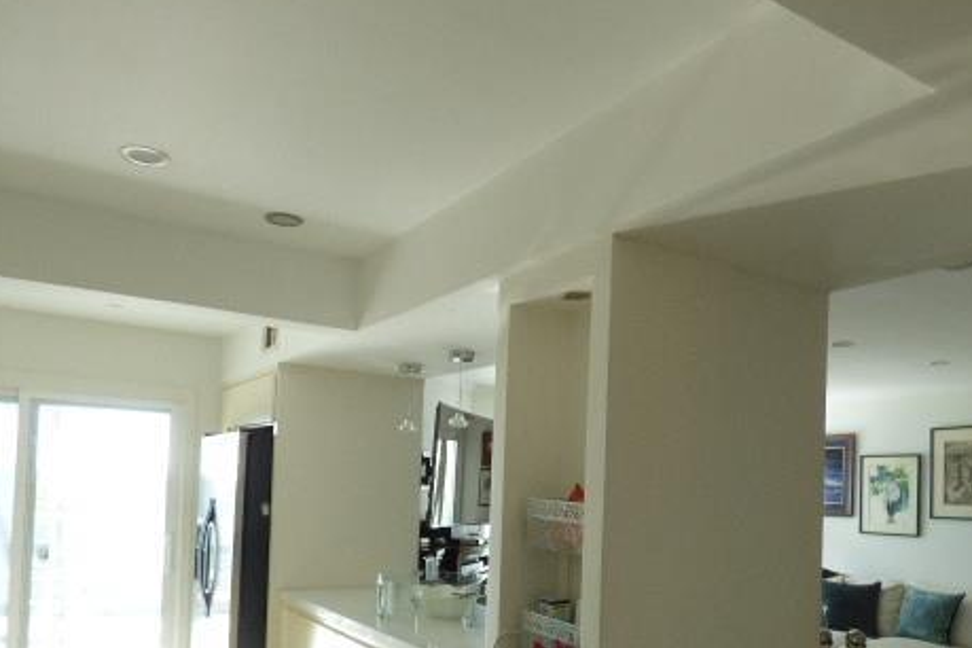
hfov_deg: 63.7
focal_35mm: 29
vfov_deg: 43.6
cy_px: 481
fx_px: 783
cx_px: 493
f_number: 2.8
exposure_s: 1/125
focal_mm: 3.58
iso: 200
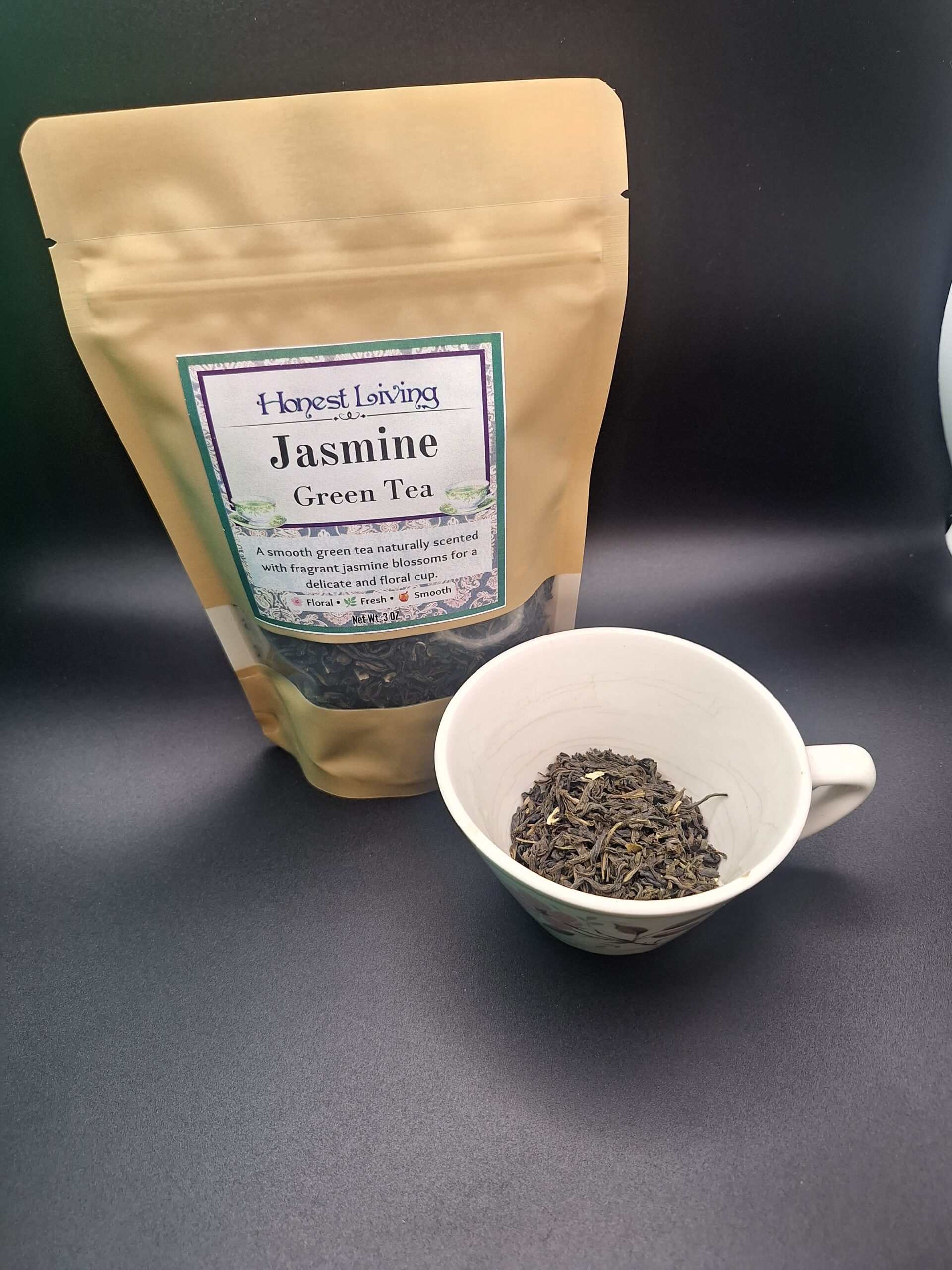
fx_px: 843
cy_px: 635
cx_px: 476
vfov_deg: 73.9
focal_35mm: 23
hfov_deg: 58.9
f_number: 1.8
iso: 50
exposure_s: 1/40
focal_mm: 5.54
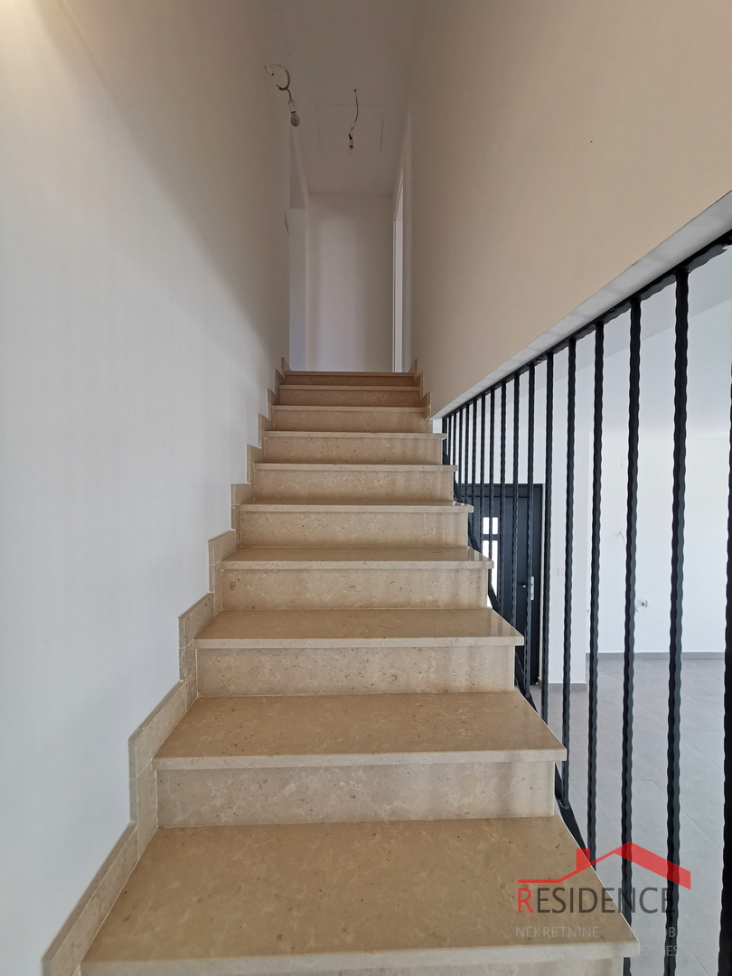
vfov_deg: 94.5
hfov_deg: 78.1
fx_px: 451
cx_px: 366
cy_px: 488
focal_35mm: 16
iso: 160
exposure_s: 1/120
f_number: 2.2
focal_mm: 2.35
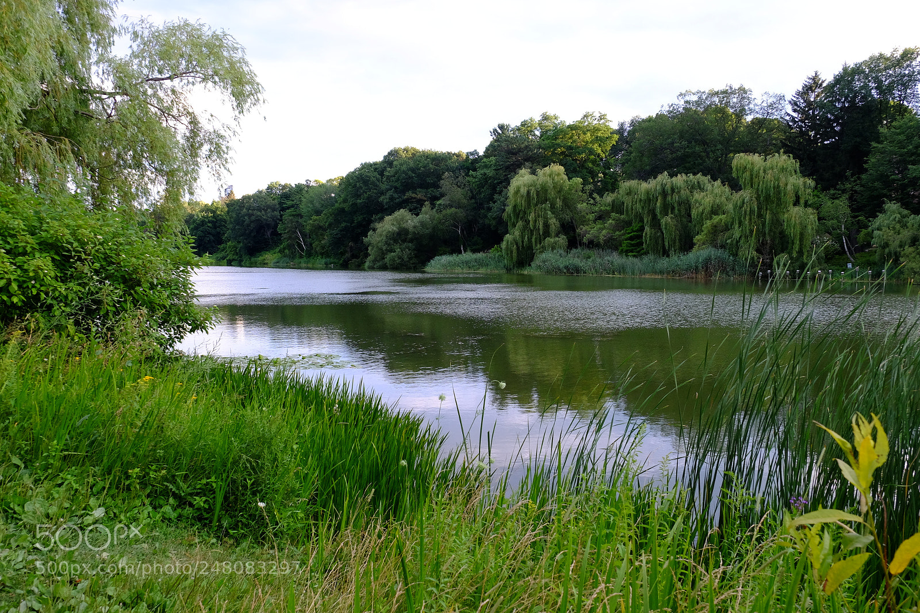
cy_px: 306
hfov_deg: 67.4
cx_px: 460
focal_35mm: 27
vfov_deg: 47.9
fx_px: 690
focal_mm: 18
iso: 1250
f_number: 7.1
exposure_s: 1/170
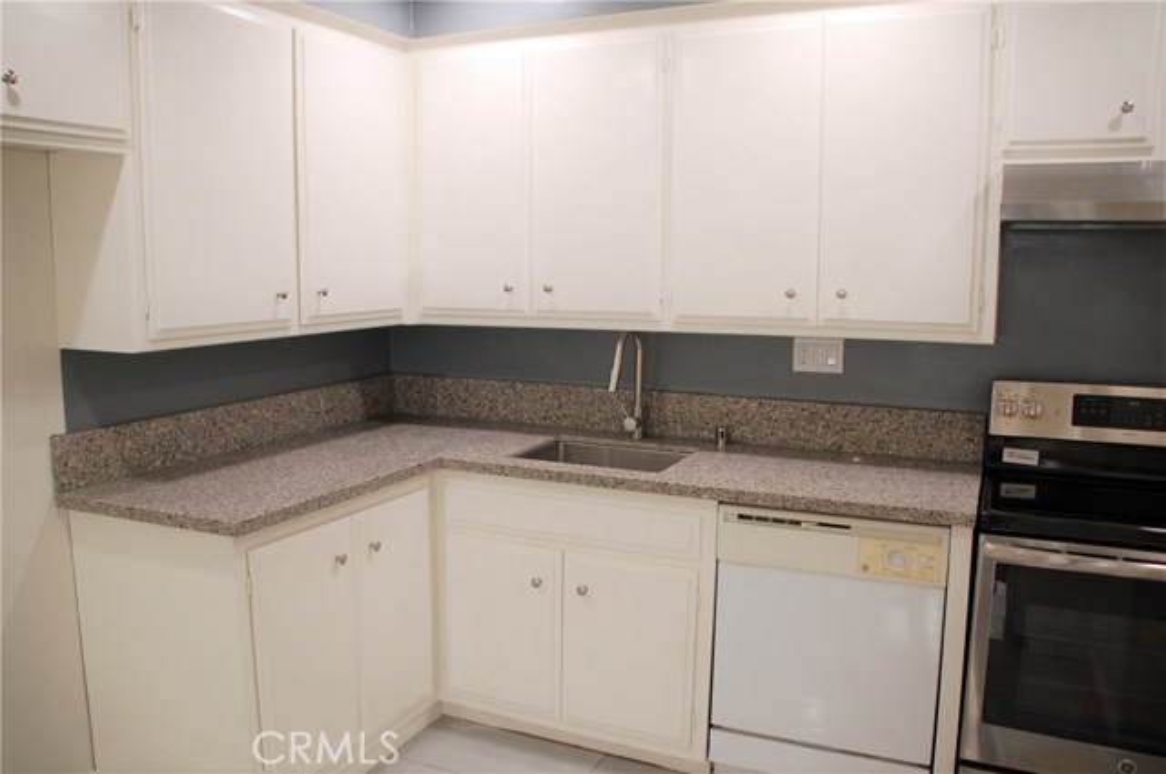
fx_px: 873
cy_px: 387
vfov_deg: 47.8
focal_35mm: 27
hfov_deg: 67.4
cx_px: 583
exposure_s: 1/60
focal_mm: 18
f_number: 4
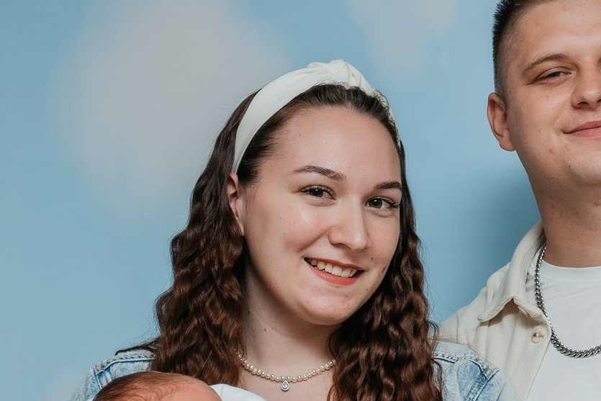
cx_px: 582
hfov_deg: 17.9
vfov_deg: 12.1
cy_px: 386
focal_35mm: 112
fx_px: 1870
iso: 320
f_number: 5.6
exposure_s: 1/160
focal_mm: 35
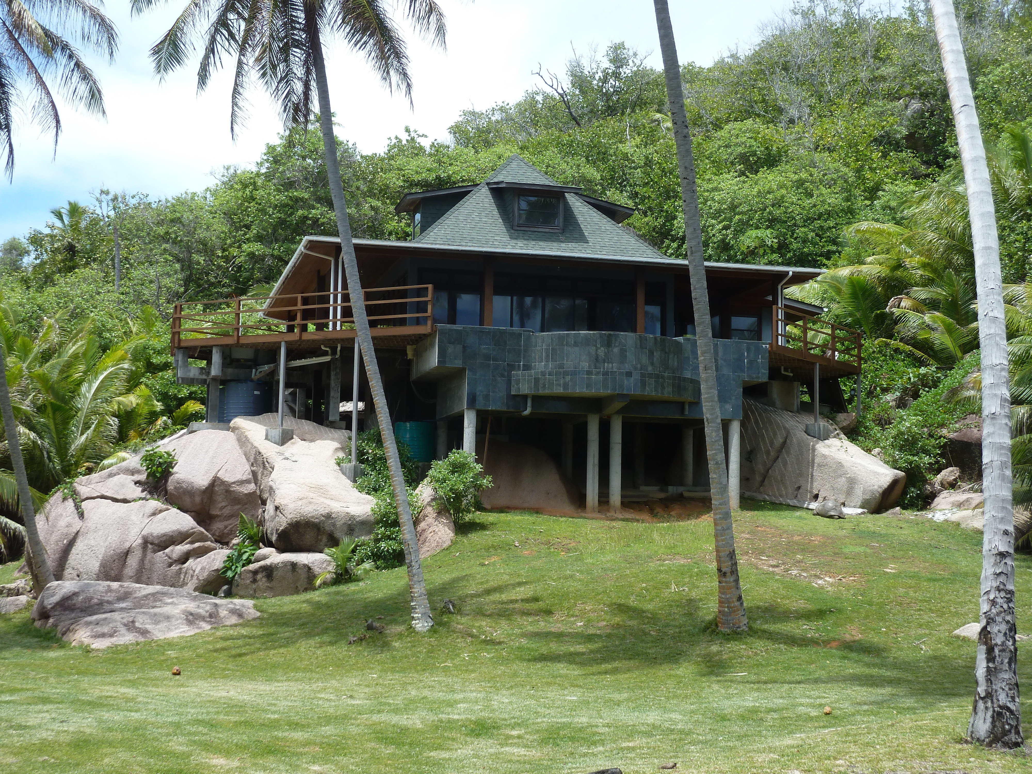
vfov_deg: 28.0
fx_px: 1550
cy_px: 387
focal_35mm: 52
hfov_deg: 36.8
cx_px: 516
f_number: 3.8
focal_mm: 8.5
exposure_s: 1/400
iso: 80
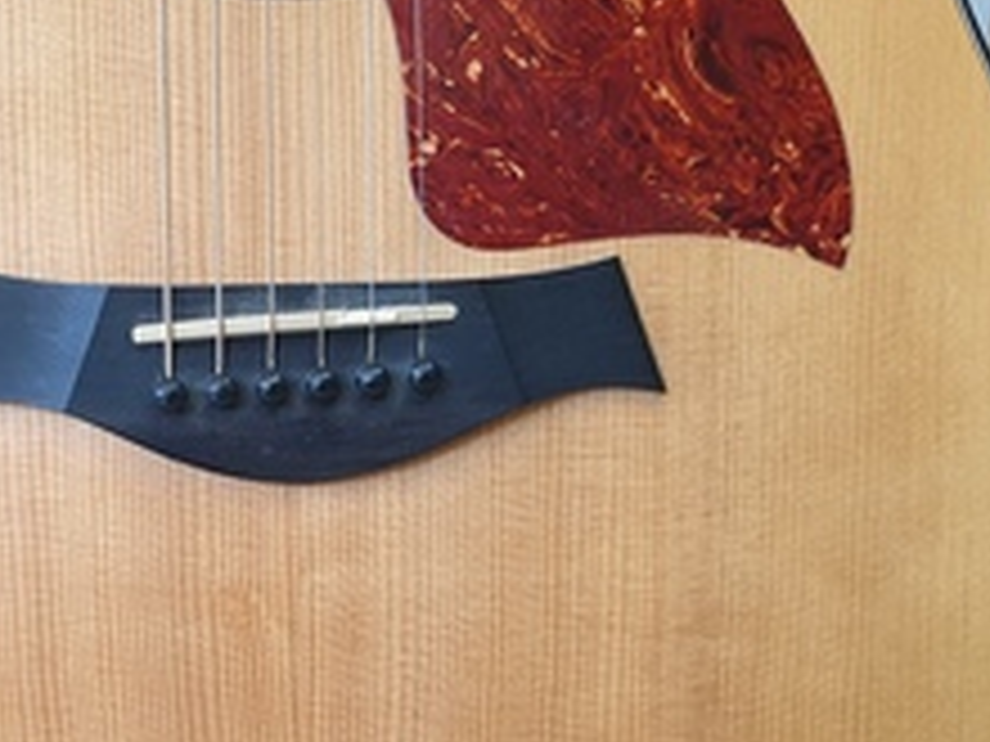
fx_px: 1687
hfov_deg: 32.3
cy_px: 560
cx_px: 284
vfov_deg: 24.5
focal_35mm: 59
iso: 160
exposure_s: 1/50
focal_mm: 4.3
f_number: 2.4
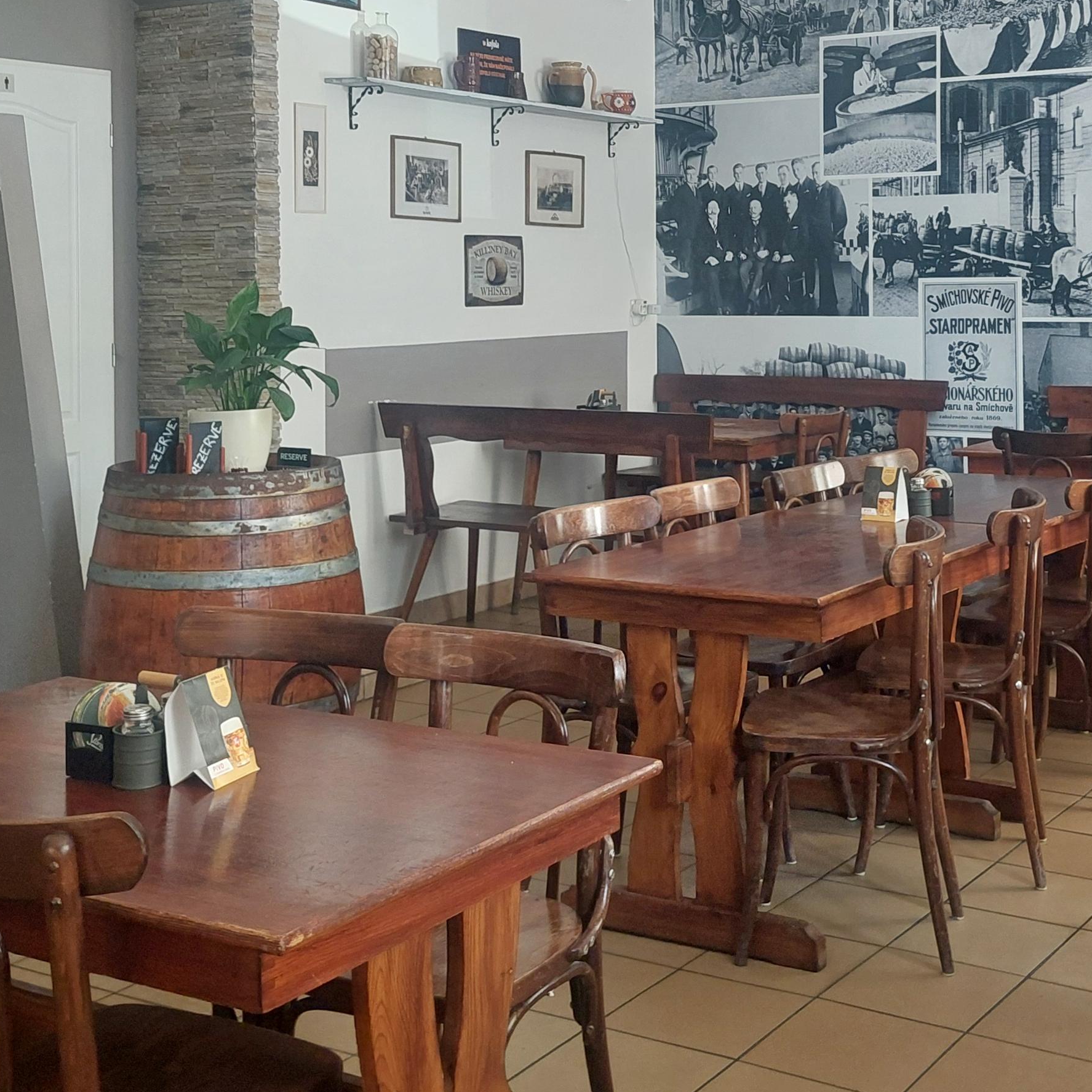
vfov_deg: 32.8
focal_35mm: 51
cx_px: 672
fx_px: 1820
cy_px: 293
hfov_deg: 33.3
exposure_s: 1/50
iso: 160
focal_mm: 5.23
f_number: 1.8
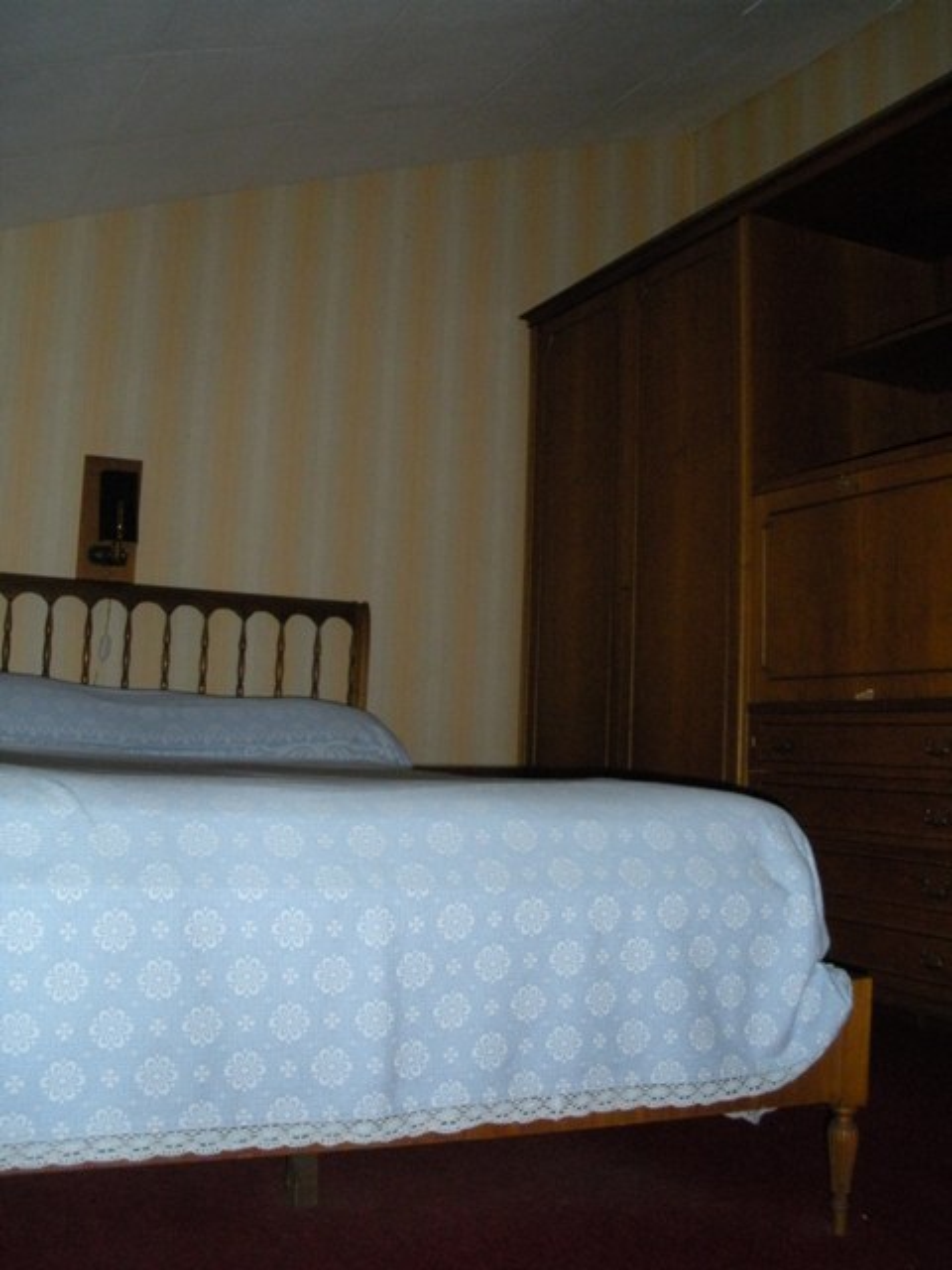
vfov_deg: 51.4
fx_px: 1320
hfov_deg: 39.7
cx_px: 476
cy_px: 635
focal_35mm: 36
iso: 400
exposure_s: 1/8
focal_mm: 6.3
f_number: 3.5
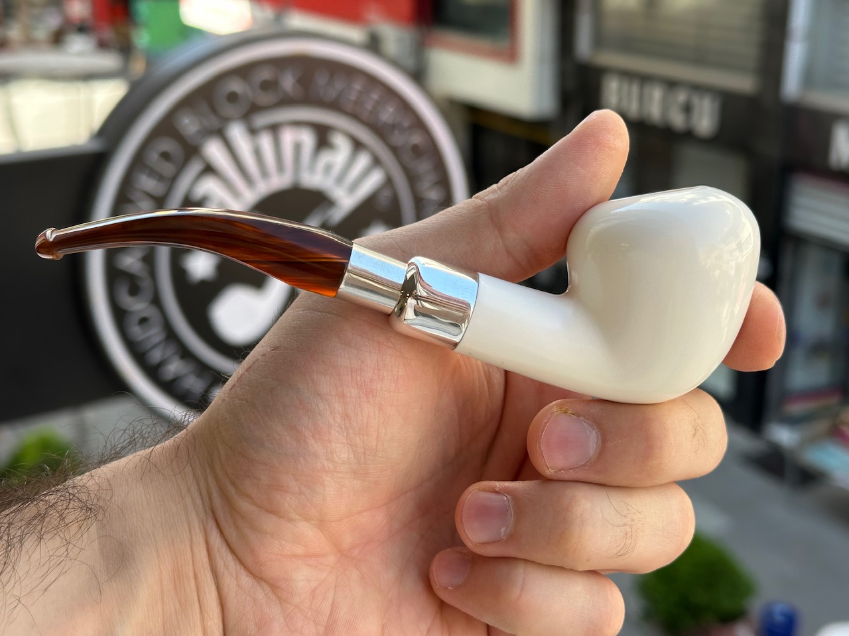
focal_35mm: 48
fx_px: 1177
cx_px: 424
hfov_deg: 39.7
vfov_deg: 30.3
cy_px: 318
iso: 64
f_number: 1.78
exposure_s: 1/482
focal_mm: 6.86
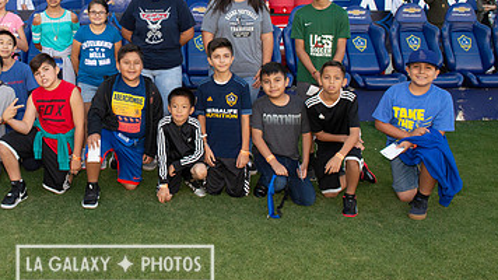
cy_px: 54
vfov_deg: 28.3
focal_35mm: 41
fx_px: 541
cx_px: 115
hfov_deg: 47.3
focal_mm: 24
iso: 2000
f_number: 7.1
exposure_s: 1/640
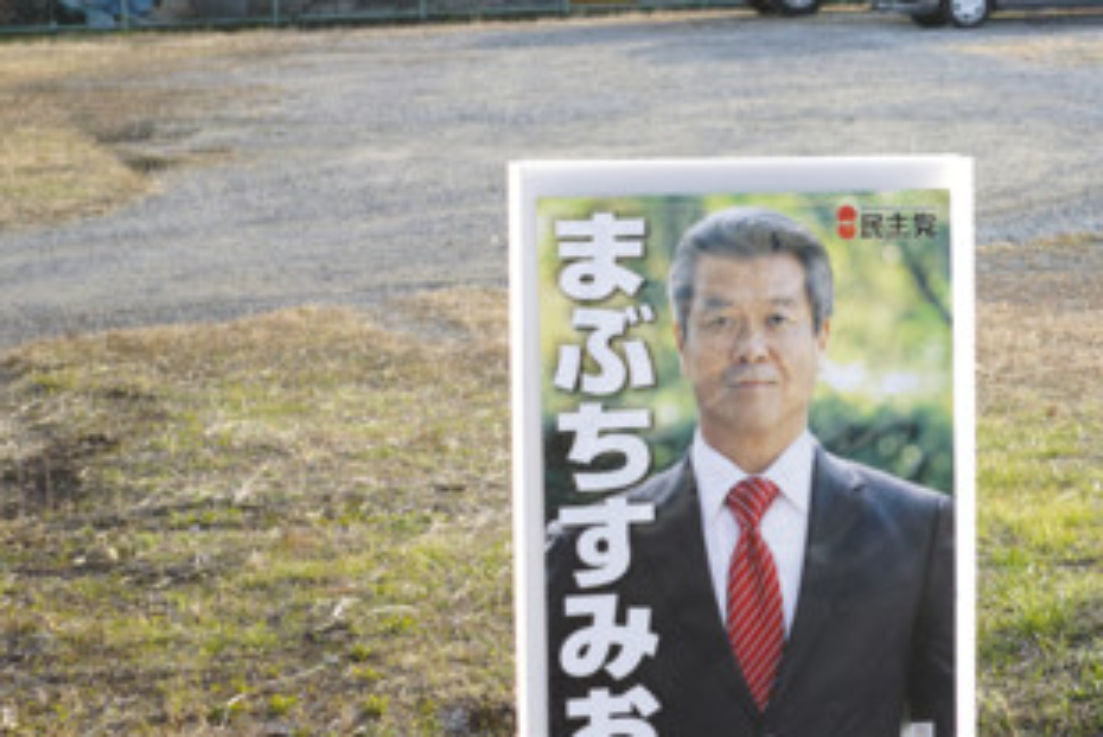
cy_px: 226
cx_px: 1309
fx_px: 3556
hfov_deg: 16.9
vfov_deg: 11.8
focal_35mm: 116
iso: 100
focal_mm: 30
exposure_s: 1/160
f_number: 5
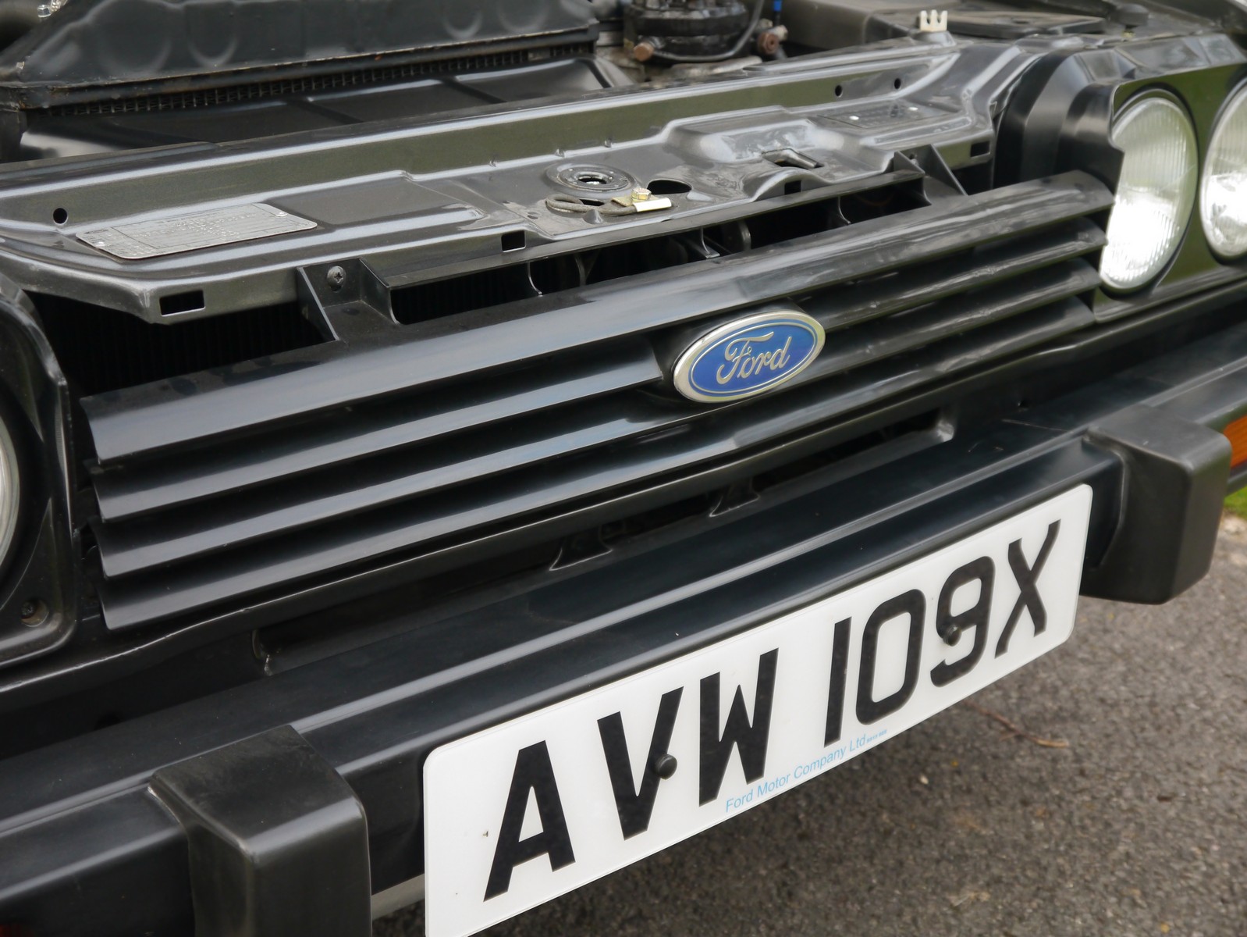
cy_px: 468
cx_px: 624
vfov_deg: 28.1
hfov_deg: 36.8
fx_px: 1874
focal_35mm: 52
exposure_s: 1/60
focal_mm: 26
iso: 500
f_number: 4.7
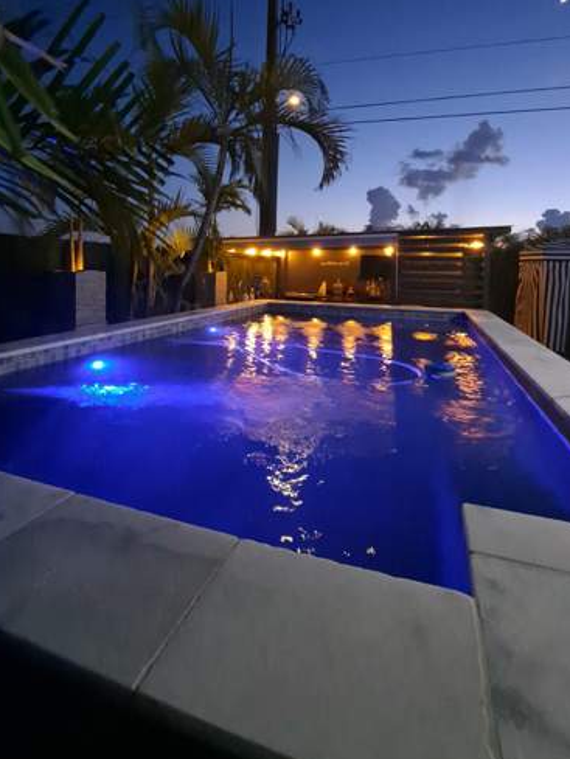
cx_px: 280
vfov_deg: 89.2
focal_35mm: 17
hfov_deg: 74.7
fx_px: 373
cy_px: 286
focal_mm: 1.74
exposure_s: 1/10
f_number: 2.2
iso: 640
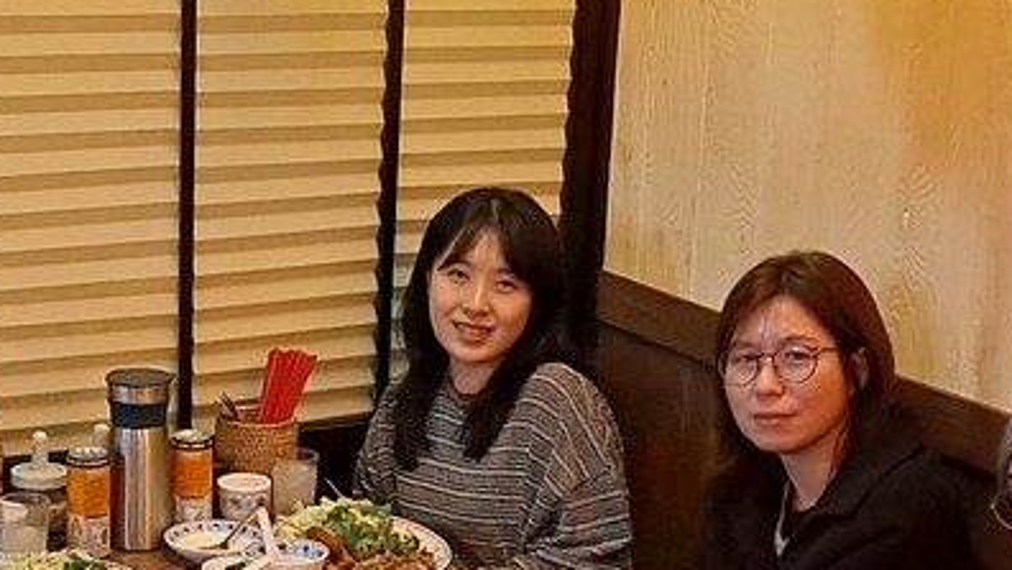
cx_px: 391
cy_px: 432
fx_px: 2362
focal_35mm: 88
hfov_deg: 24.1
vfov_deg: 13.7
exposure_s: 1/30
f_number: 2
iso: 250
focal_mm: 4.6
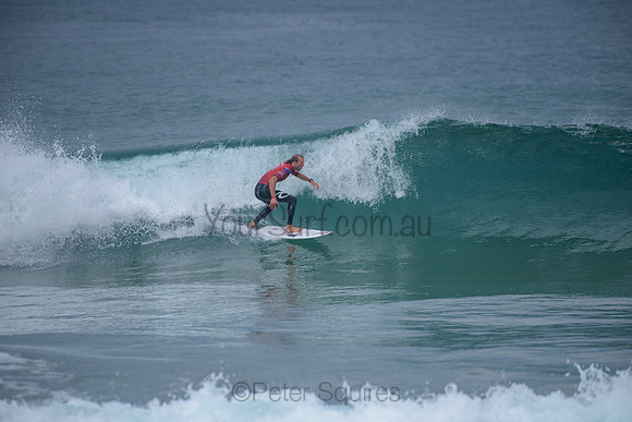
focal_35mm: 500
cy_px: 211
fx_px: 8779
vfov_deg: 2.8
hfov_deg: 4.1
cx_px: 316
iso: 250
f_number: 5.6
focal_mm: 500
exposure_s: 1/2000
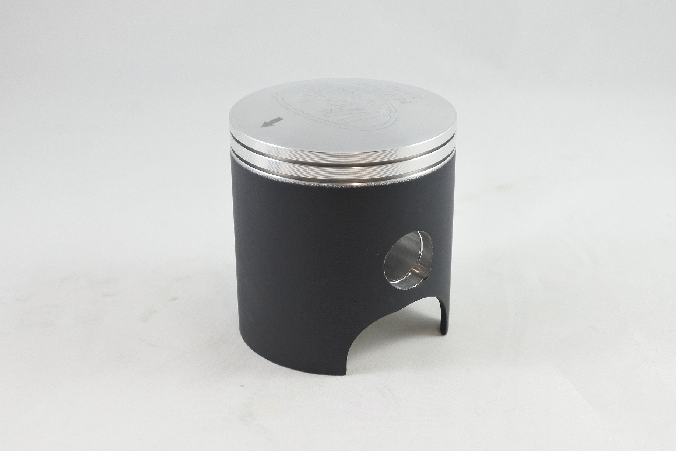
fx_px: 807
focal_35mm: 43
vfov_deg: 31.2
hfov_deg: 45.4
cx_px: 344
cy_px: 229
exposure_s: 1/125
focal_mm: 15.7
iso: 500
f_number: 4.2
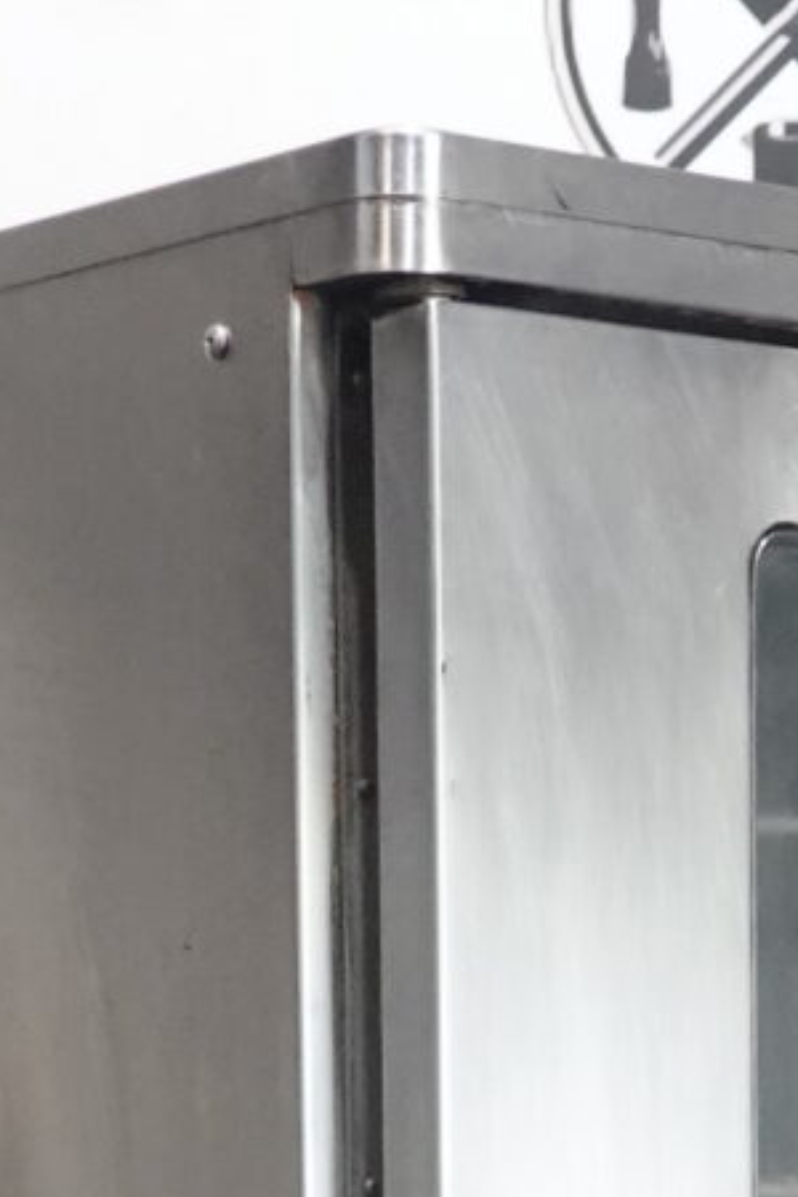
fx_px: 6051
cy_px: 2163
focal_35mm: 182
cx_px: 773
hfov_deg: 7.5
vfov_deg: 10.6
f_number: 3.5
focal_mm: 11.76
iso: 1000
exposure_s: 1/40
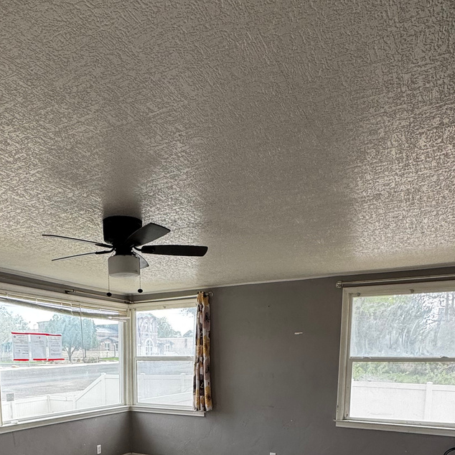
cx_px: 175
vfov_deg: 47.9
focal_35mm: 30
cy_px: 418
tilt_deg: -8.2
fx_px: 446
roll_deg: +0.7
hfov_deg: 53.5
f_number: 2.2
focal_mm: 2.22
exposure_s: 1/99
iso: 64
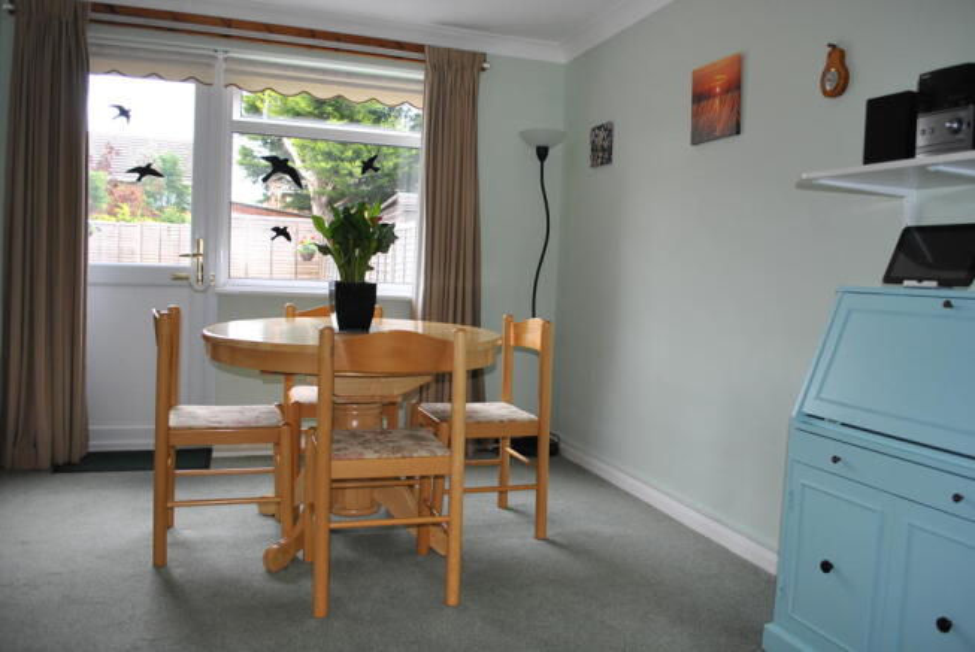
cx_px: 488
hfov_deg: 67.3
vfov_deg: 48.0
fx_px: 732
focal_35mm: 27
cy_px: 326
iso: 200
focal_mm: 18
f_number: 3.5
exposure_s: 1/80
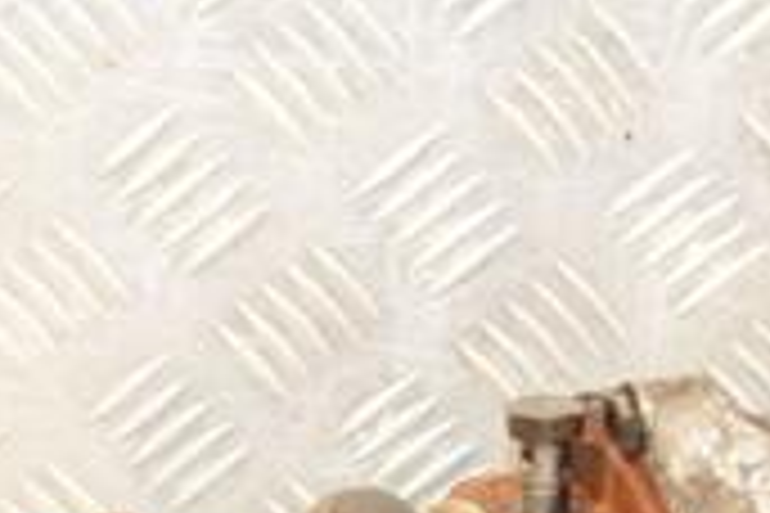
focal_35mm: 147
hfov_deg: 13.9
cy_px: 896
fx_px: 3144
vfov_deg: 9.0
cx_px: 504
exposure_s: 1/200
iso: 1600
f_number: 5.6
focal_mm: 28
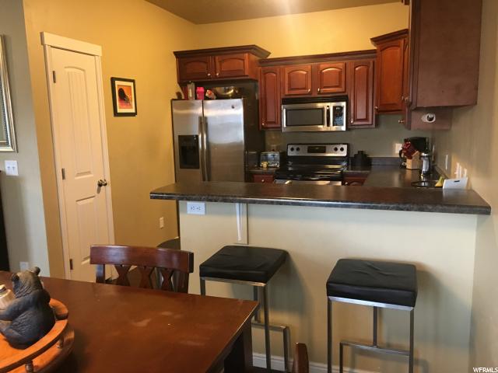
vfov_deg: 48.2
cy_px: 186
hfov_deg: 61.7
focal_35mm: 29
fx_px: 417
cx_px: 249
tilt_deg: -9.2
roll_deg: +1.8
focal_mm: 4.15
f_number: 2.2
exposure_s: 1/20
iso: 200
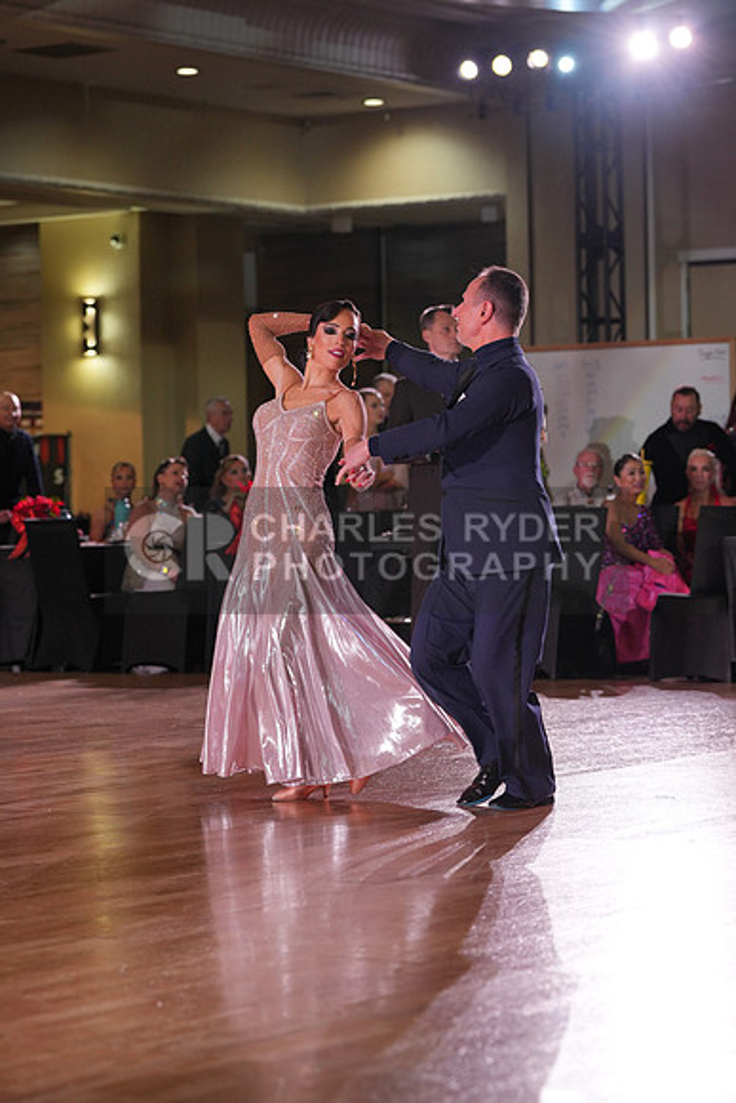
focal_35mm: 103
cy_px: 552
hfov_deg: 13.3
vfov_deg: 19.8
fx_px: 3157
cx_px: 368
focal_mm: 103
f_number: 4
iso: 1250
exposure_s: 1/500
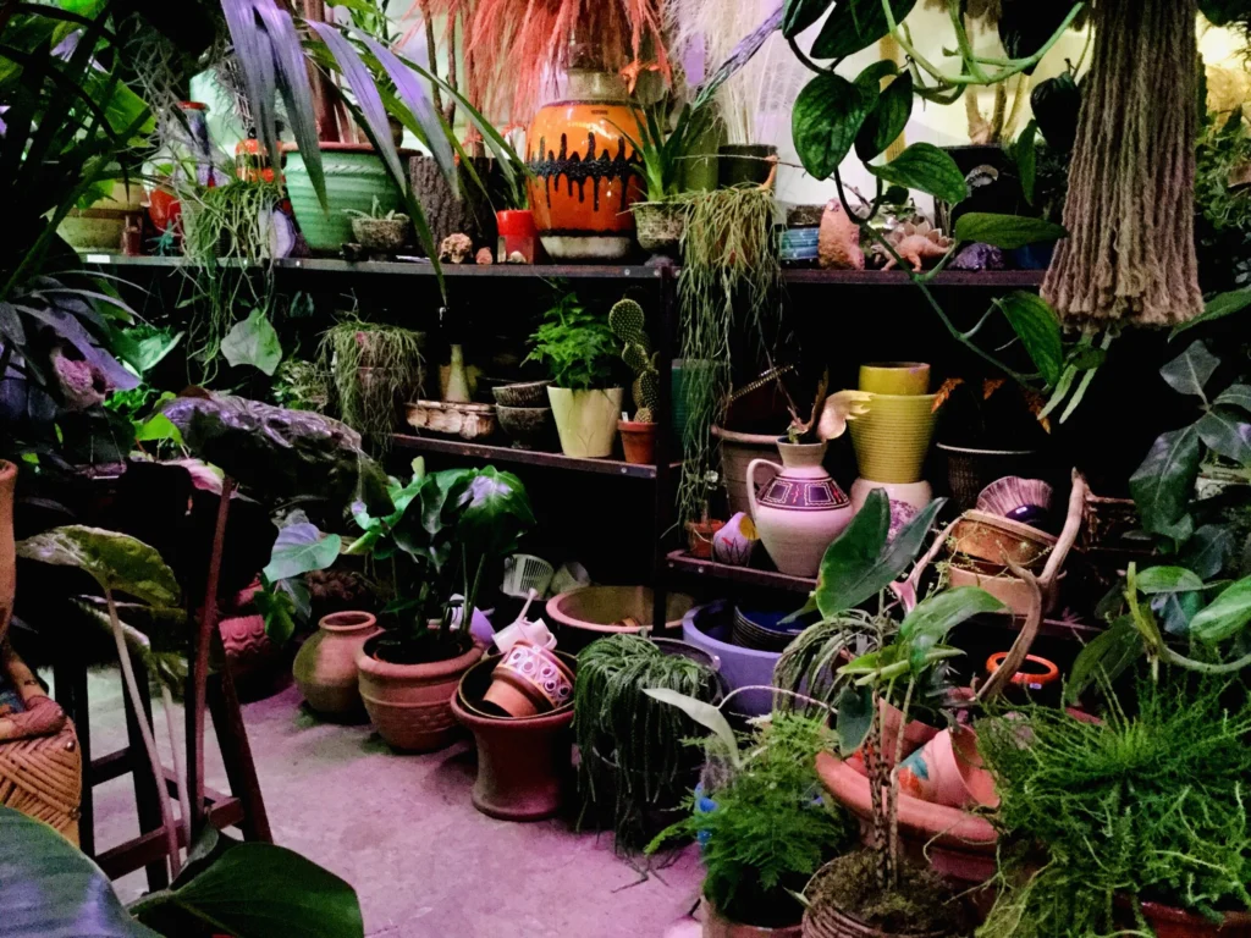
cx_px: 626
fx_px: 1120
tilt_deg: -10.0
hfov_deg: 58.4
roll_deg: -0.9
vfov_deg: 45.4
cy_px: 469
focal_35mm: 31
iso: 640
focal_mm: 3.3
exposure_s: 1/17
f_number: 2.4
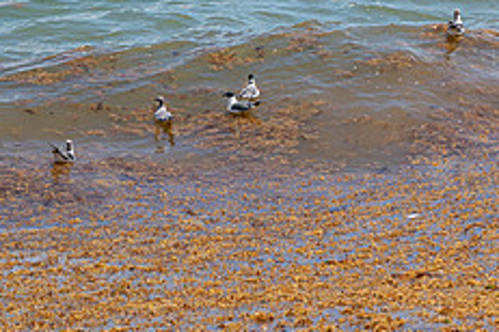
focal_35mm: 251
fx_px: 3479
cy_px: 92
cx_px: 562
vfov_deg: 5.5
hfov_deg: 8.1
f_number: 10
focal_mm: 100
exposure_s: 1/1250
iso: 640
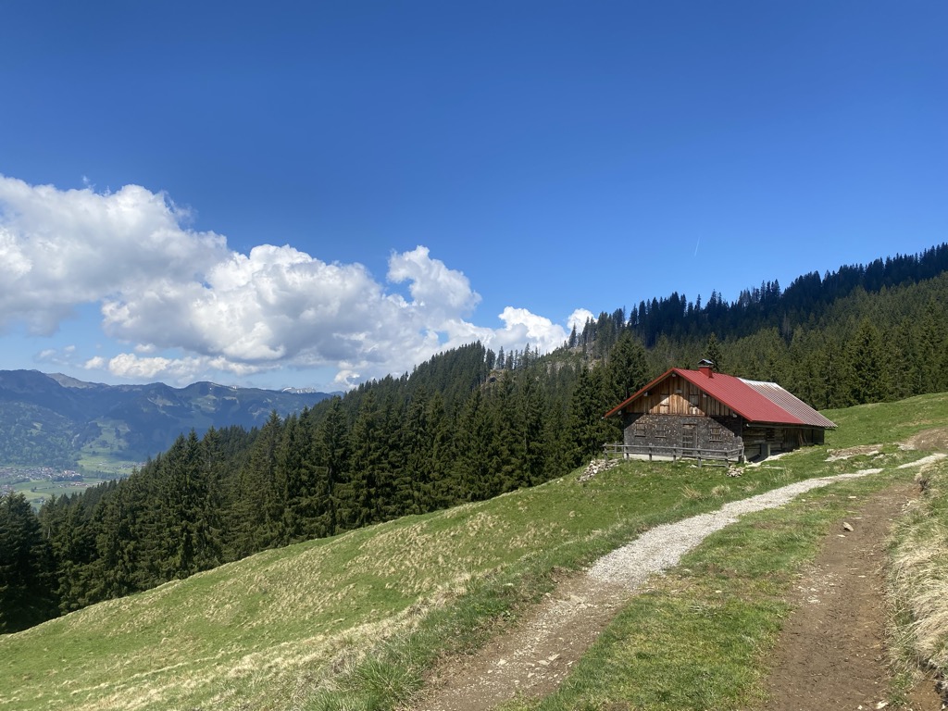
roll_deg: +0.0
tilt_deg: +2.4
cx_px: 474
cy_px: 356
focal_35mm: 26
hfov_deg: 67.3
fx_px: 712
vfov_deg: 53.1
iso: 32
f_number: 1.8
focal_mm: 4.25
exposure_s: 1/3125
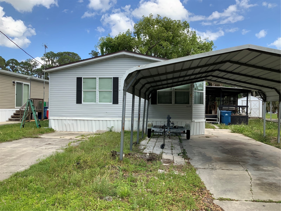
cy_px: 106
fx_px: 235
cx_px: 140
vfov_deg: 48.2
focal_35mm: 29
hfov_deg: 61.7
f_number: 1.8
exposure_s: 1/929
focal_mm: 3
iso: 16
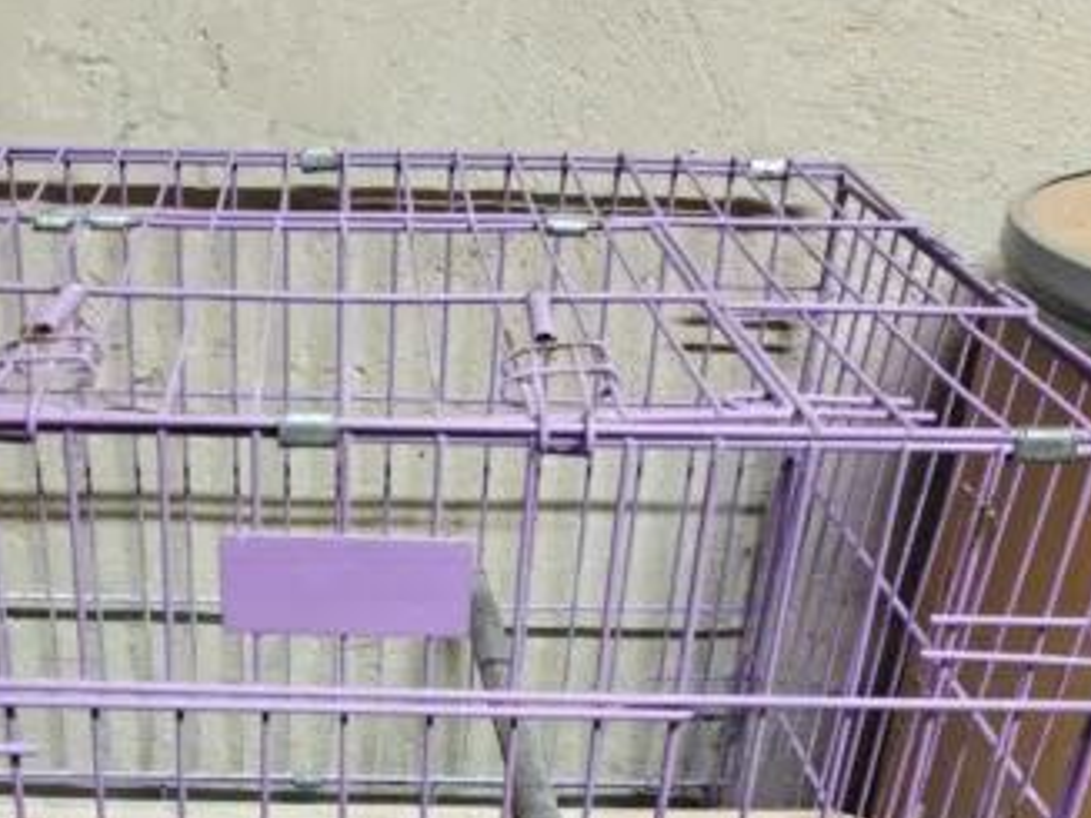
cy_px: 735
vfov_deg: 30.7
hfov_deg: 41.4
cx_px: 344
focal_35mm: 45
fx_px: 1418
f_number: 1.8
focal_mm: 5.89
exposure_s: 1/10
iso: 8302
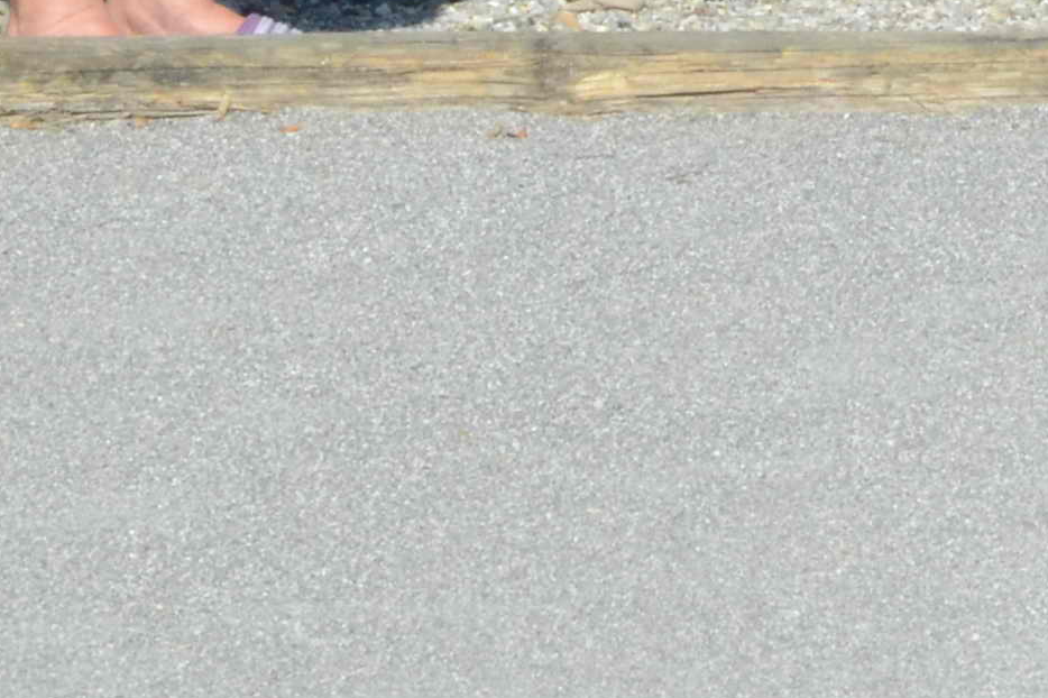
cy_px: -1046
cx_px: 1716
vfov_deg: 2.7
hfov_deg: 4.0
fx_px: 14946
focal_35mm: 514
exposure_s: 1/500
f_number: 14
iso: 1000
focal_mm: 65
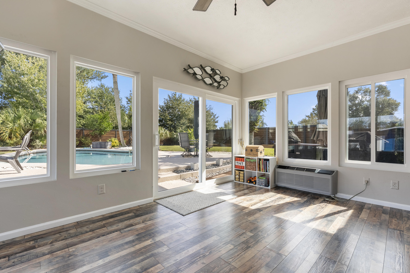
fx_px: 182
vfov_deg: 73.8
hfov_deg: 96.7
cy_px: 136
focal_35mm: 16
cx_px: 205
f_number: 8
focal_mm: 16
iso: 320
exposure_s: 1/50
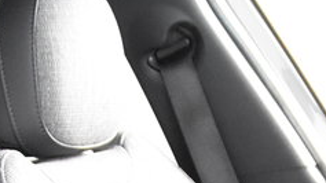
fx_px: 1469
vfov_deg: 6.5
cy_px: 547
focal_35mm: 170
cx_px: 226
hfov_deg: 12.6
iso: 5000
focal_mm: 20
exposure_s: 1/30
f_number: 2.8
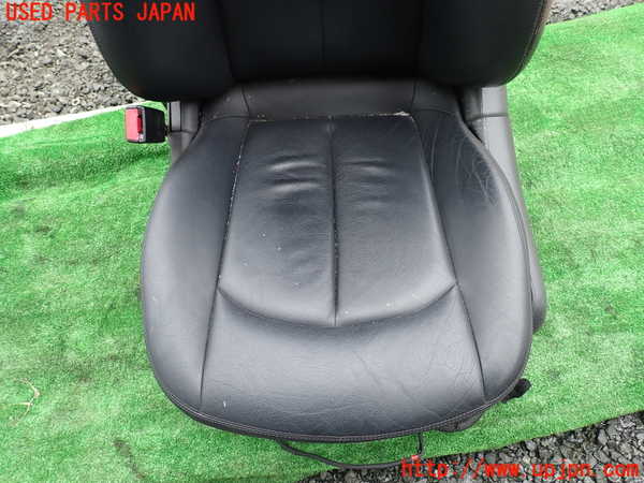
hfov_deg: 69.4
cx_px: 322
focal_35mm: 25
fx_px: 465
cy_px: 242
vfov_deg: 54.9
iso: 100
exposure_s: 1/200
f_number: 2.8
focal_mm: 4.5
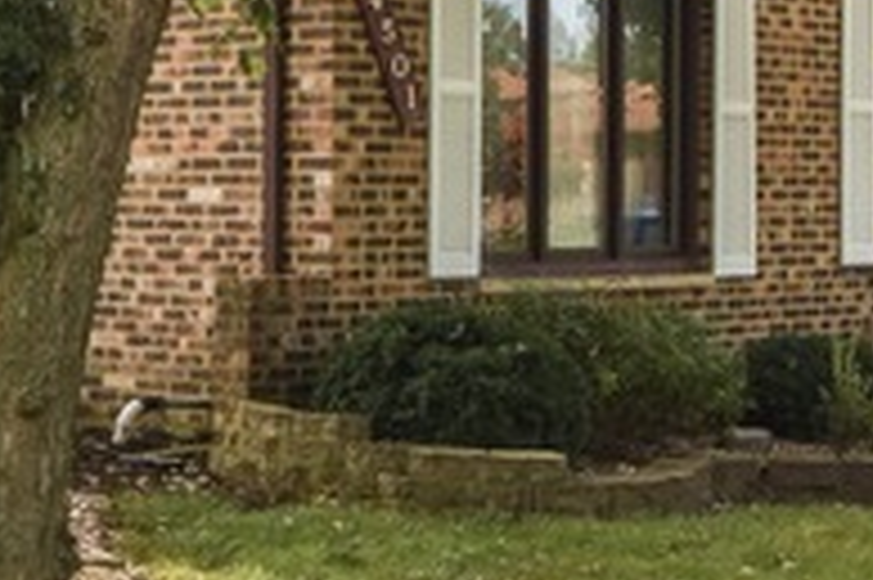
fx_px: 2399
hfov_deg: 19.7
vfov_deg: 13.6
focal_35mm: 99
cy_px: 34
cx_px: -86
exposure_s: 1/125
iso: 200
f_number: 10
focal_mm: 20
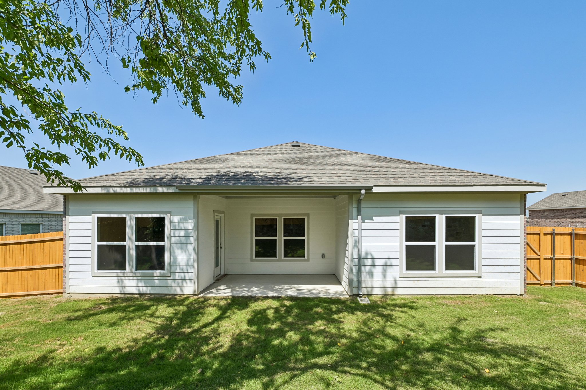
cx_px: 293
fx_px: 228
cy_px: 195
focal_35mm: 14
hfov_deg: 104.3
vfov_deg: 81.2
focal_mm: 14
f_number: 8
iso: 400
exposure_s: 1/1250
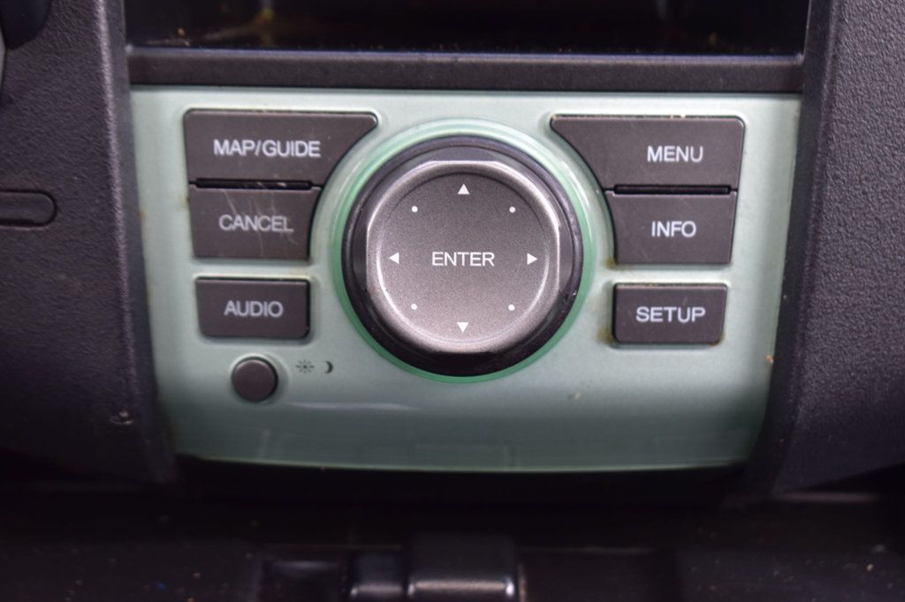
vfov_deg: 16.5
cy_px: 301
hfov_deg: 24.6
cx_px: 452
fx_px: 2073
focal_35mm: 82
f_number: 6.3
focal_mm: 55
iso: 400
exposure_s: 1/20
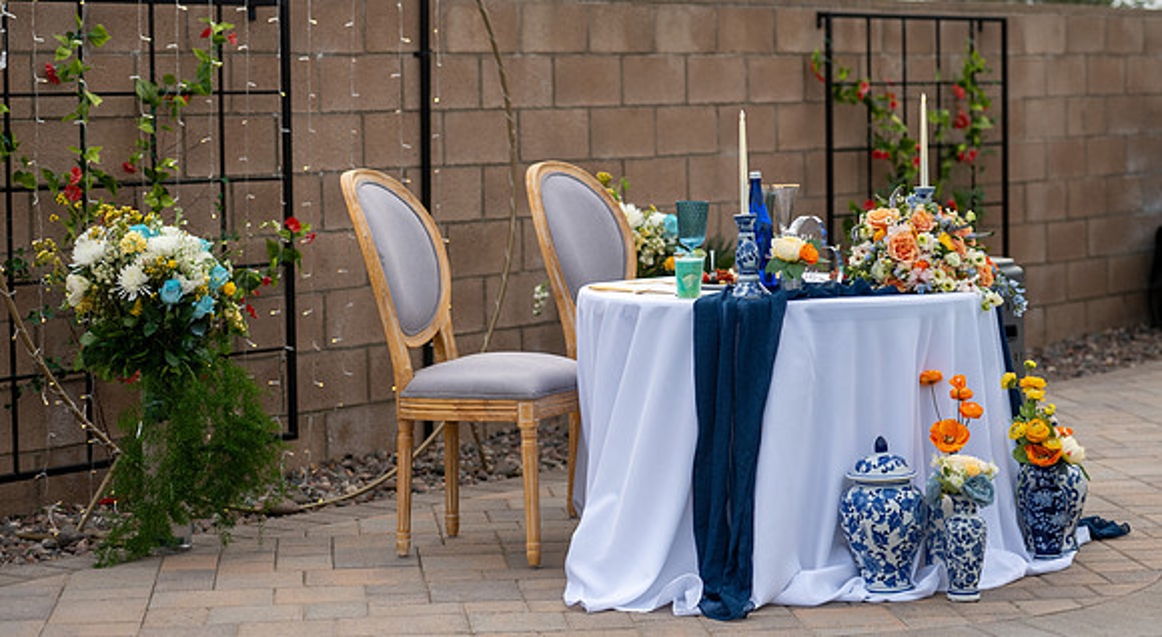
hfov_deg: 26.7
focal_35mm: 80
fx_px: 2447
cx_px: 629
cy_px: 217
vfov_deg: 14.8
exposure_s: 1/2000
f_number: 2.8
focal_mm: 70
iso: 400
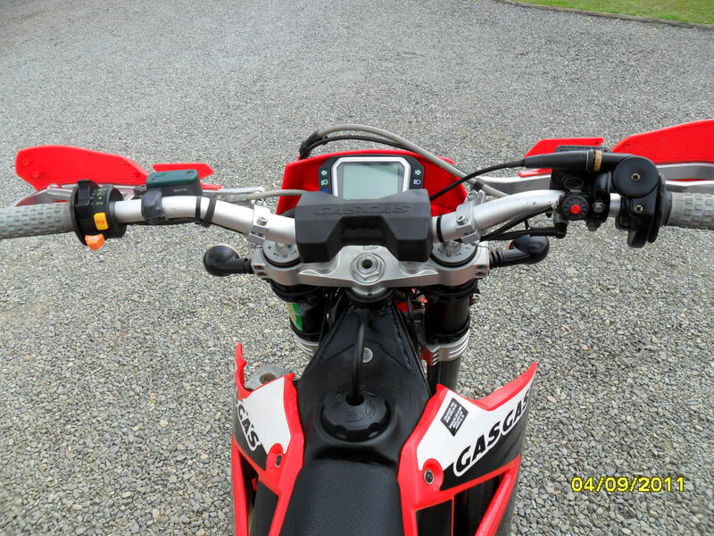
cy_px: 268
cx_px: 357
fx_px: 557
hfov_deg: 65.3
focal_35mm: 27
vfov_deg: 51.4
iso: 100
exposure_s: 1/500
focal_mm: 4.9
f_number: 3.5
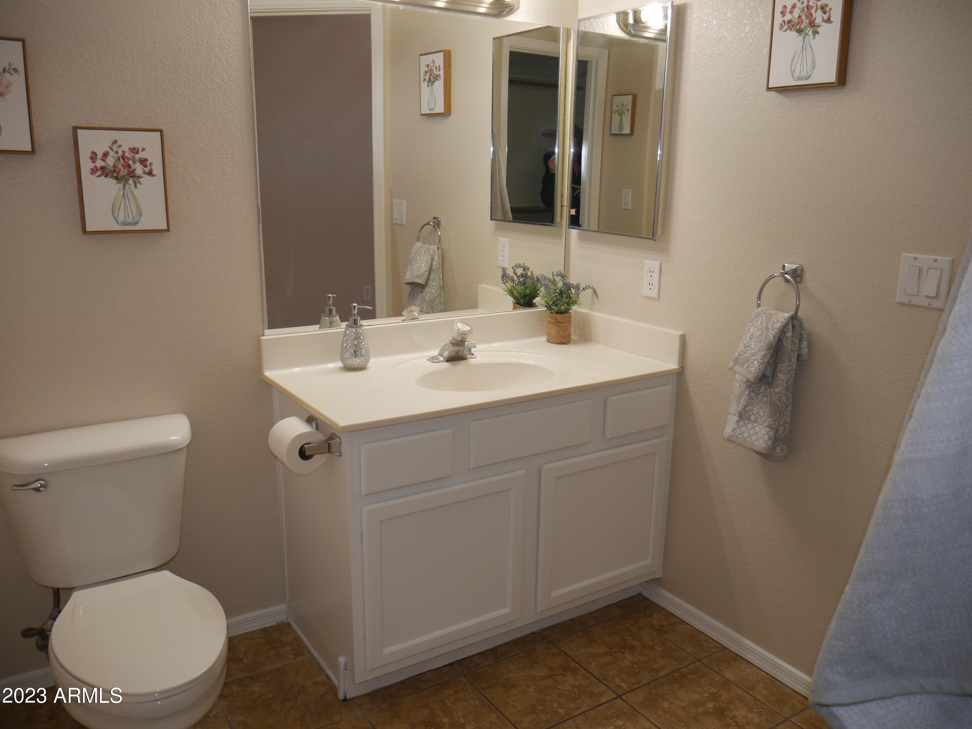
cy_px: 364
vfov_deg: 49.8
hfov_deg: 63.4
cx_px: 486
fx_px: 786
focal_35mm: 28
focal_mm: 14
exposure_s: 1/80
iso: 200
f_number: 3.5
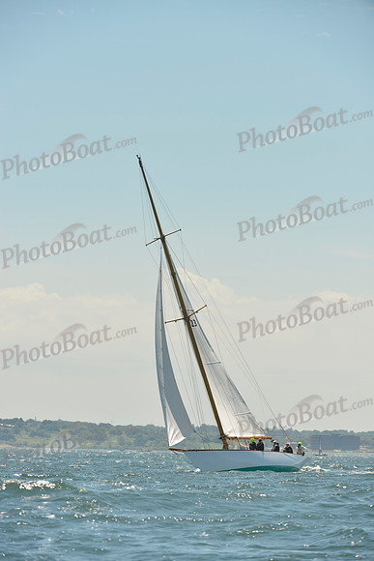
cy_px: 280
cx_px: 187
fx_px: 3115
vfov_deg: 10.3
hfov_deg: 6.9
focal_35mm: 200
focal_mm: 200
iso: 200
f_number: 6.3
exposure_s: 1/800
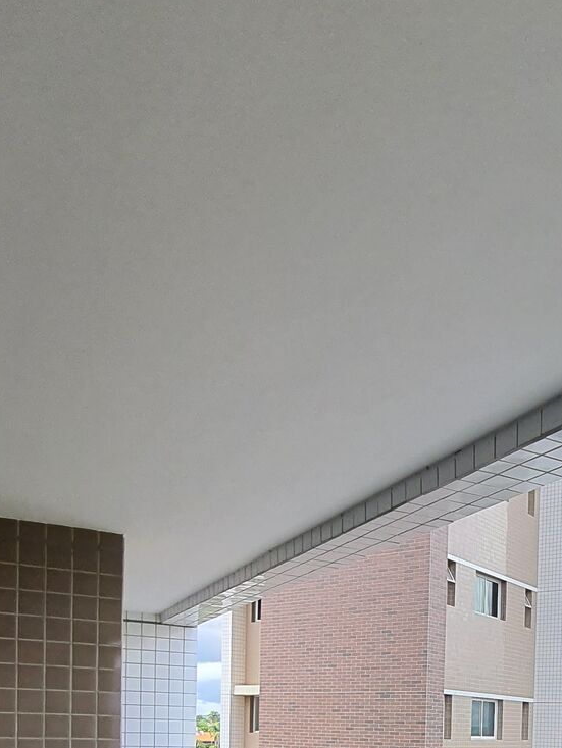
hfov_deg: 40.2
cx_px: 447
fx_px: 736
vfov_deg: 46.5
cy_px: 723
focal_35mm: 34
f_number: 2.2
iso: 50
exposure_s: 1/868
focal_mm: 1.74
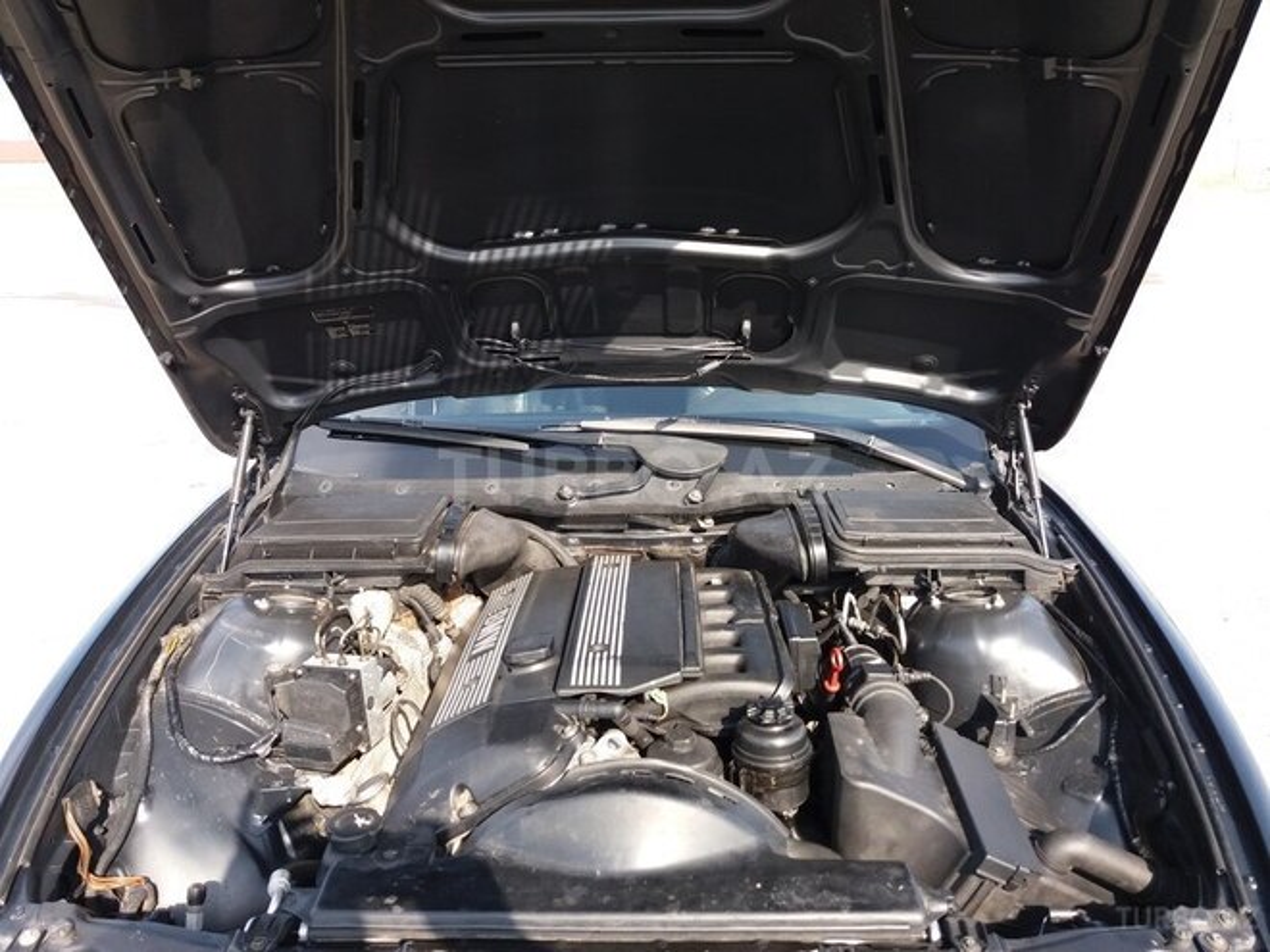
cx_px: 635
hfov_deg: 63.4
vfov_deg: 49.7
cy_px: 476
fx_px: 1027
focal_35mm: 28
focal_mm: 3.7
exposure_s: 1/362
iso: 64
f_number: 1.9
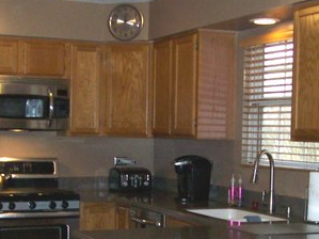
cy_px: 173
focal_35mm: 77
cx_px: 130
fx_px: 709
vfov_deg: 19.0
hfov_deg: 25.3
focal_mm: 6
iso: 200
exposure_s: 1/64
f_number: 2.7
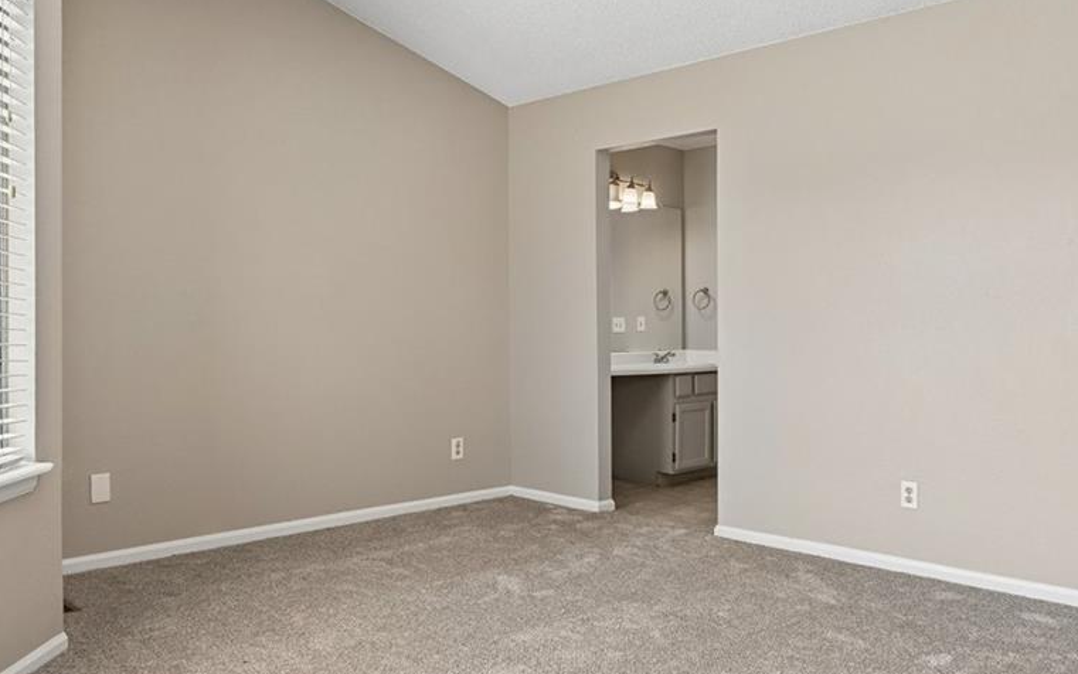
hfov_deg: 62.9
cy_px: 317
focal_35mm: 30
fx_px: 882
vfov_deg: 41.8
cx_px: 516
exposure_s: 1/15
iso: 90
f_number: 10
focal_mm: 14
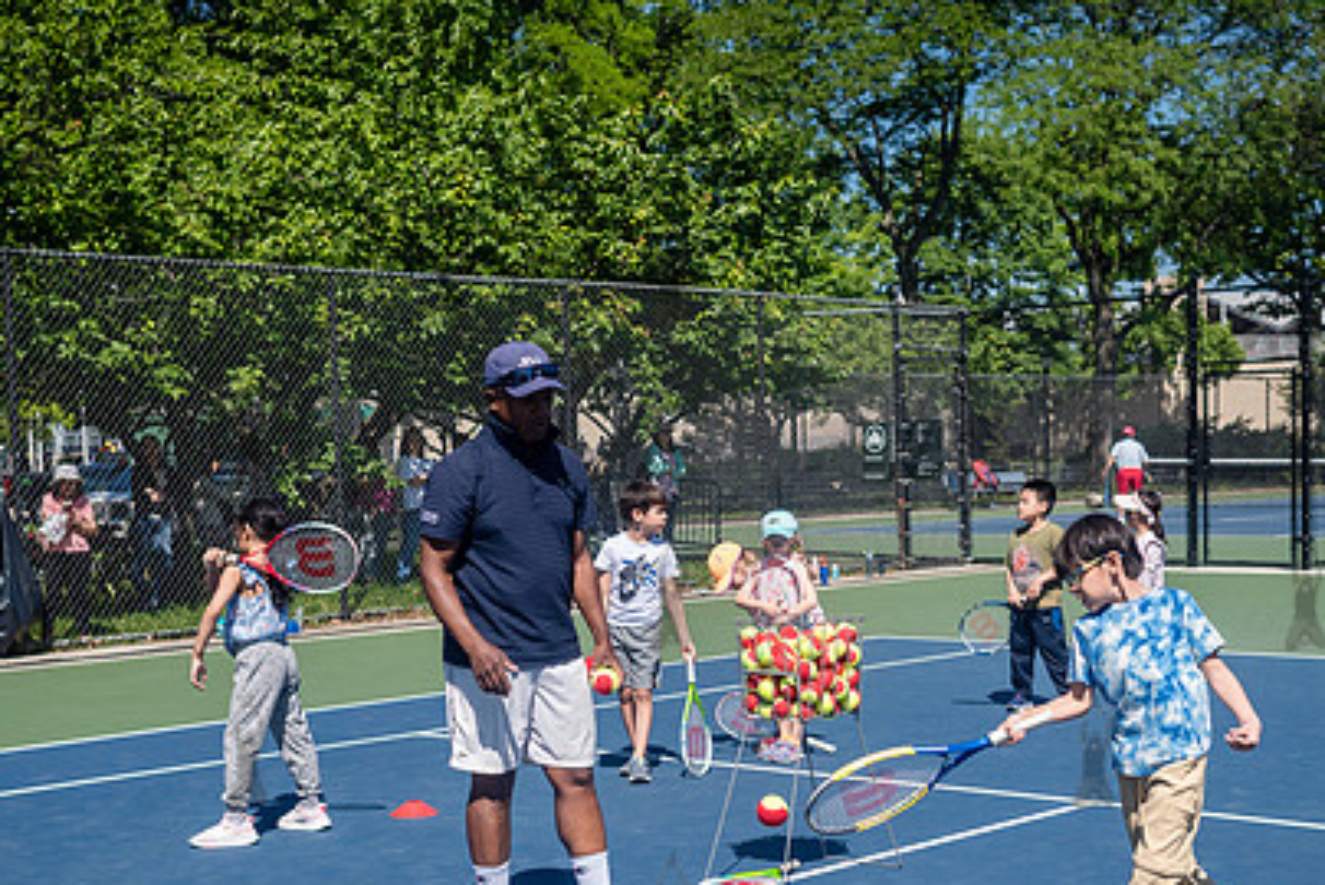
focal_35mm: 58
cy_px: 576
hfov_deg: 34.4
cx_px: 785
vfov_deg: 23.3
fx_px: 2136
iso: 200
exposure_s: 1/2500
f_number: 4
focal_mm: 35
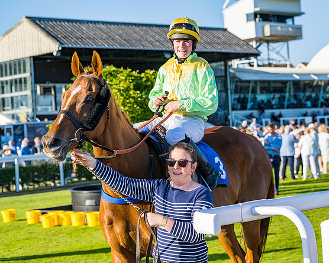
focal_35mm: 89
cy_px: 131
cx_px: 199
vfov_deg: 17.3
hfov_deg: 21.5
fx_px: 867
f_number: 5
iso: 200
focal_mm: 78
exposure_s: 1/1250
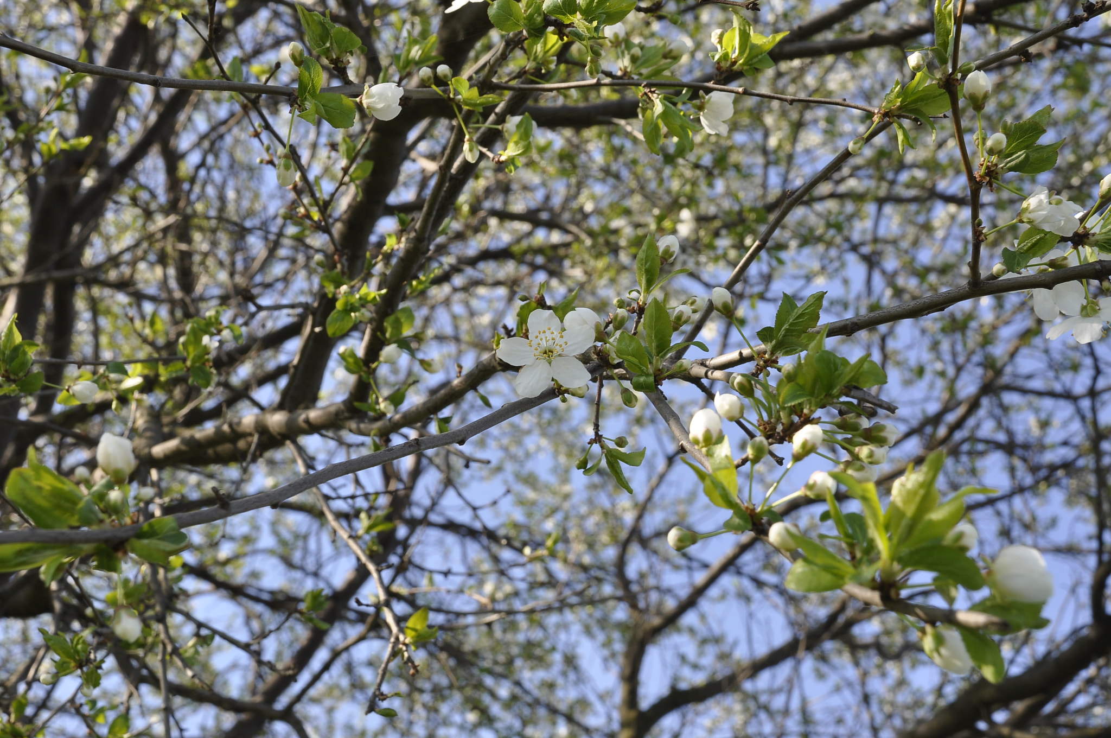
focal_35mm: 52
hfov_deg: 37.9
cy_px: 369
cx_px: 556
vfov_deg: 25.7
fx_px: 1618
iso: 200
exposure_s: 1/60
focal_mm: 35
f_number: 14
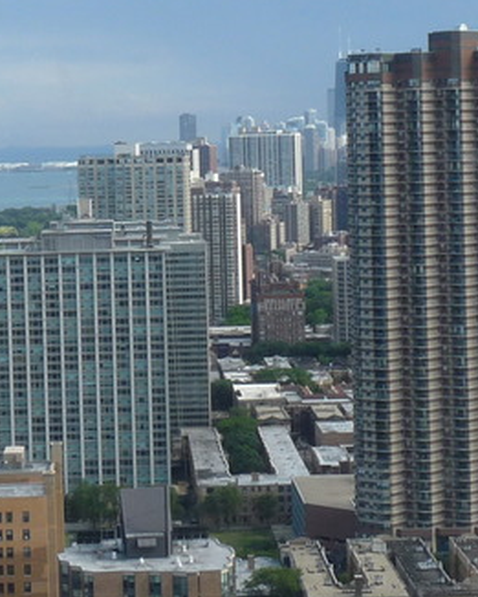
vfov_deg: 17.3
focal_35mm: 111
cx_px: 104
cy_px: 196
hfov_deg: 13.8
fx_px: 1962
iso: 100
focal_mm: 5.9
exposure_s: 1/200
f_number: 5
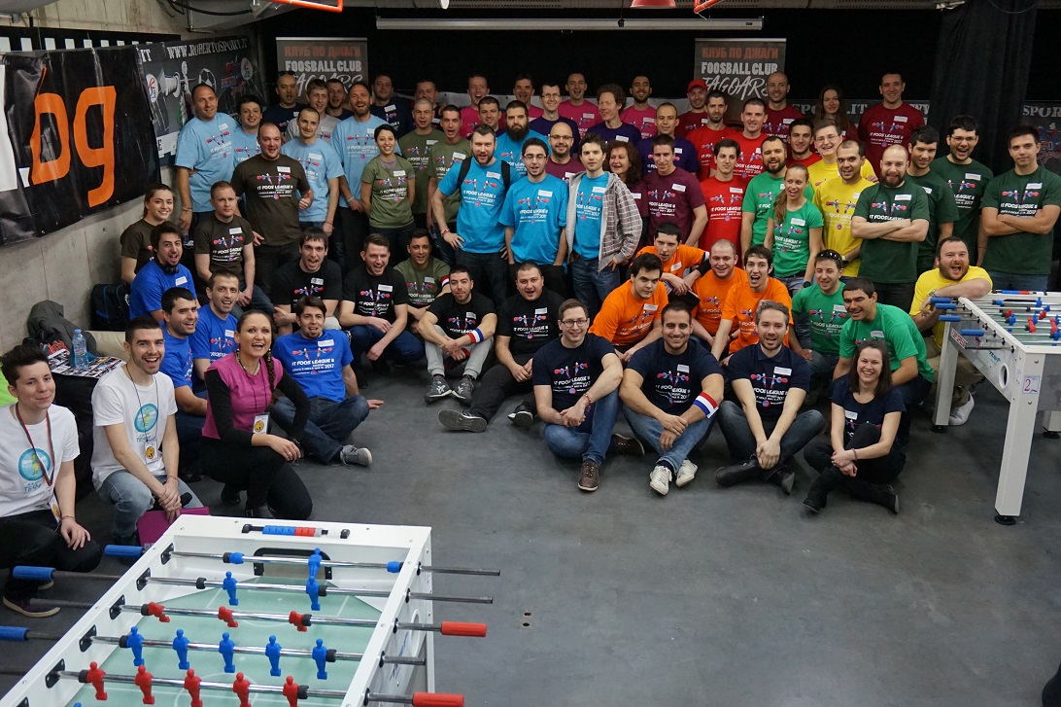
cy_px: 354
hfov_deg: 57.2
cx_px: 530
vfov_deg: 39.9
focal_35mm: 33
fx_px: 972
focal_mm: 22
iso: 2000
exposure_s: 1/160
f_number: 4
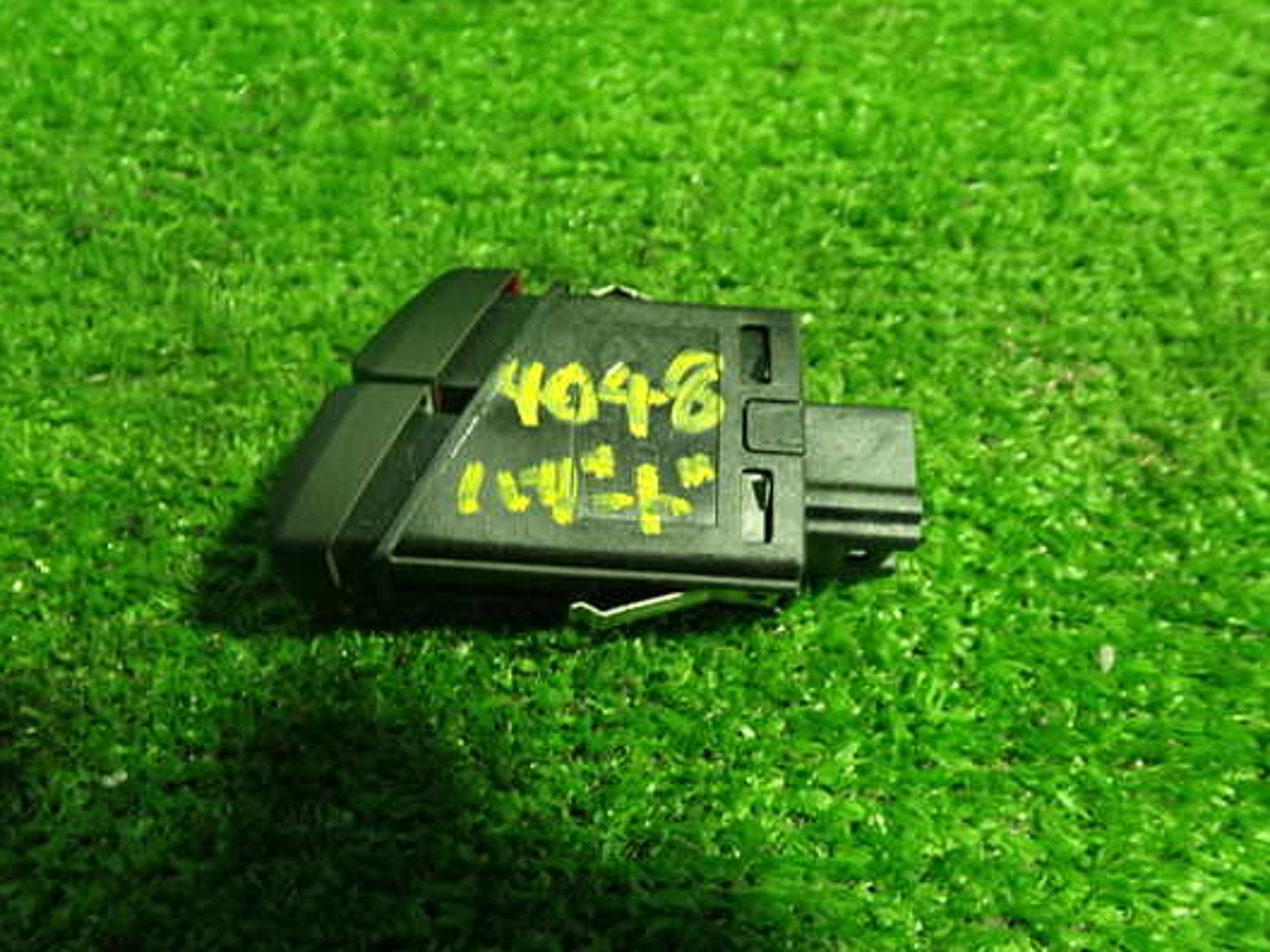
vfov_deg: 41.8
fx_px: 1248
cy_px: 480
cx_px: 617
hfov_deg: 53.9
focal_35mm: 34
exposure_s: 1/30
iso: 400
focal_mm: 5.4
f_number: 2.3
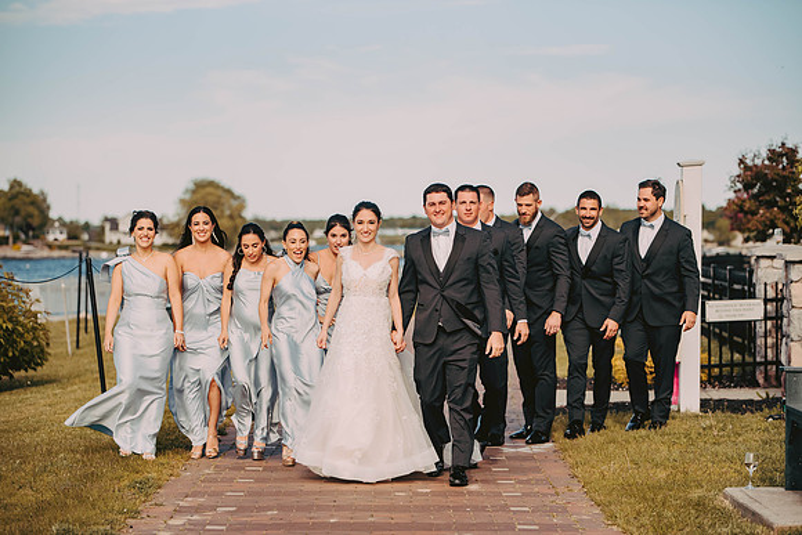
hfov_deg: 20.4
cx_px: 401
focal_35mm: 100
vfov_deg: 13.7
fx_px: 2228
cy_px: 268
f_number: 2.8
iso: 500
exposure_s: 1/4000
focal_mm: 100
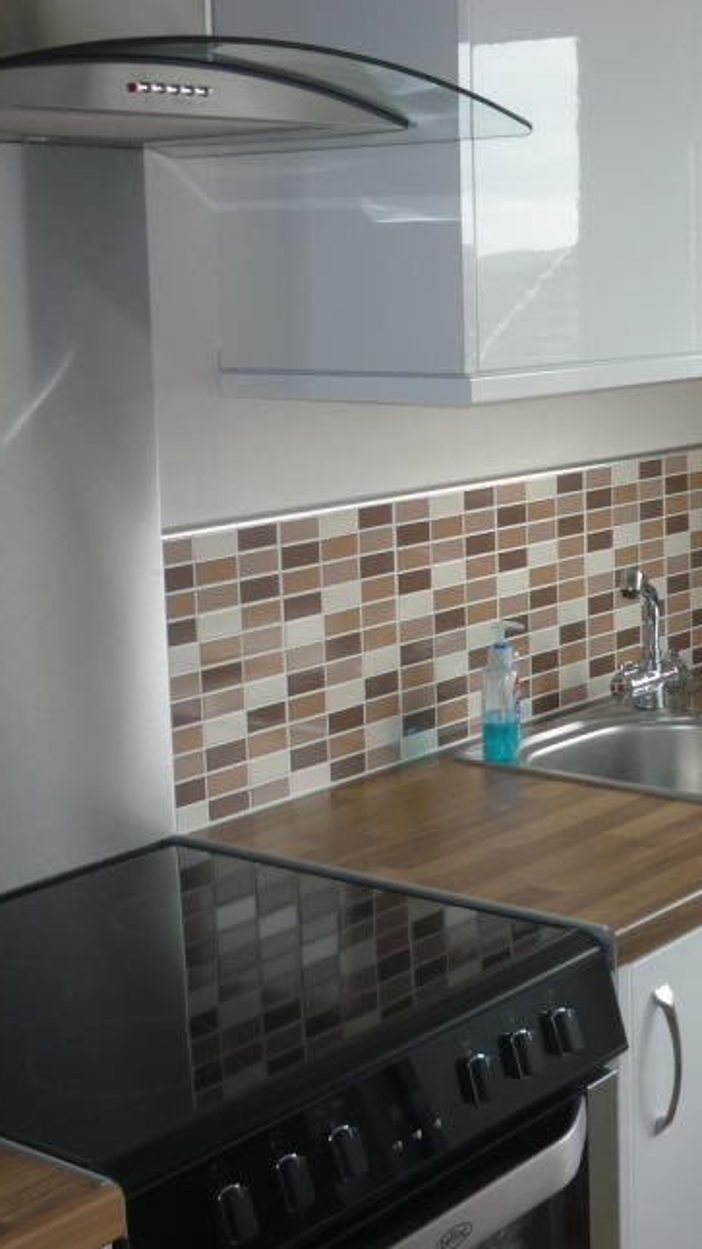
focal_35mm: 57
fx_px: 1888
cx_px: 594
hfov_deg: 20.7
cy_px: 522
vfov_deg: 36.5
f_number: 2.8
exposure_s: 1/30
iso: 100
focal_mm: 5.5
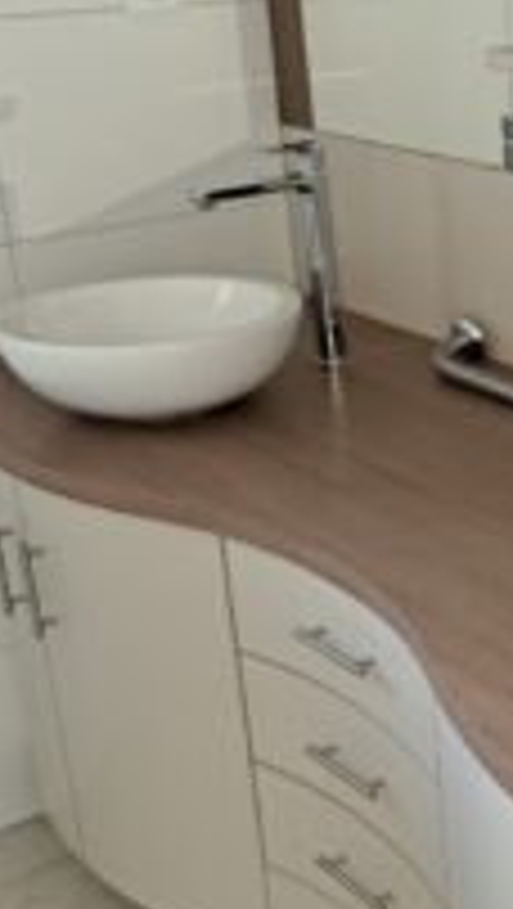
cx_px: 626
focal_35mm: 62
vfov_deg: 33.7
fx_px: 1496
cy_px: 536
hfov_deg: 18.4
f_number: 1.8
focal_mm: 5.23
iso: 320
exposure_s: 1/33
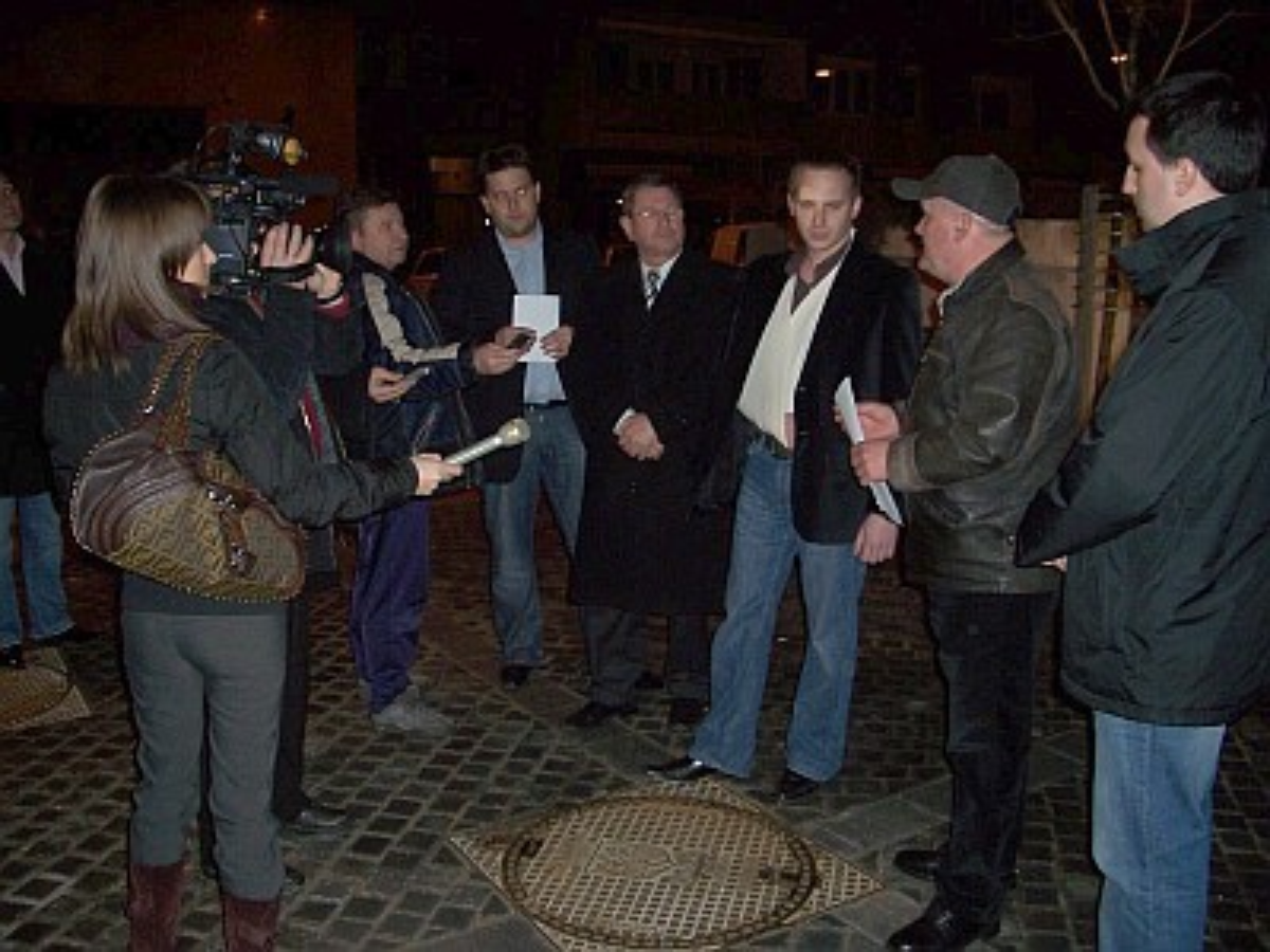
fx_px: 1247
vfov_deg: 41.8
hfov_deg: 54.0
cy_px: 476
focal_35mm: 34
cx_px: 635
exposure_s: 1/60
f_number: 2.7
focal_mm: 5.6
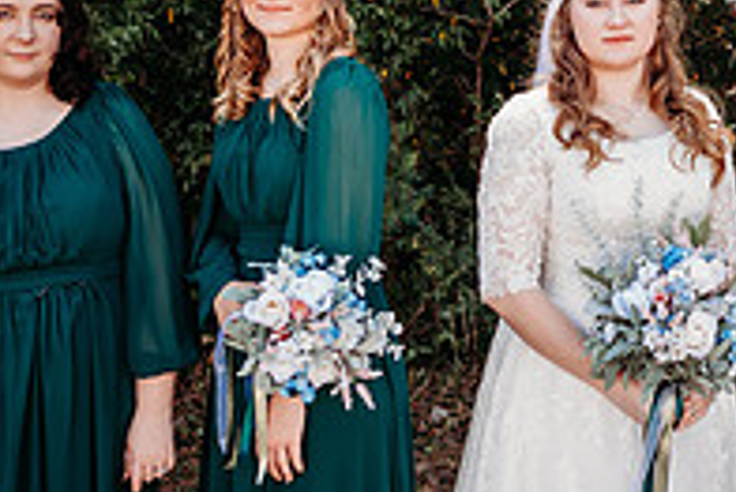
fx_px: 1453
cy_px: 69
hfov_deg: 27.6
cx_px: 631
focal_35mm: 71
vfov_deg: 19.0
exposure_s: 1/800
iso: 160
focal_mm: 24
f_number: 2.2
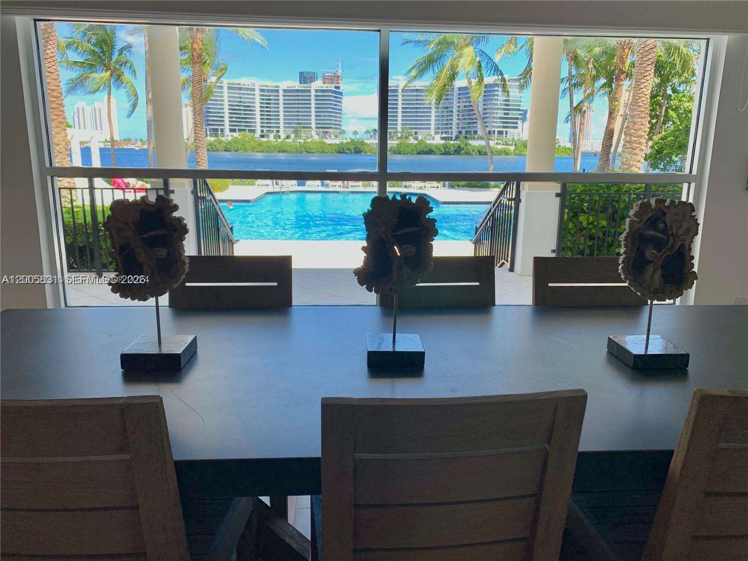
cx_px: 374
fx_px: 562
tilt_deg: -12.1
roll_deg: -0.8
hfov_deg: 67.3
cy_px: 280
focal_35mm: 26
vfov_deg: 53.1
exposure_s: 1/495
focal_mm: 4.25
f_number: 1.8
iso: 25
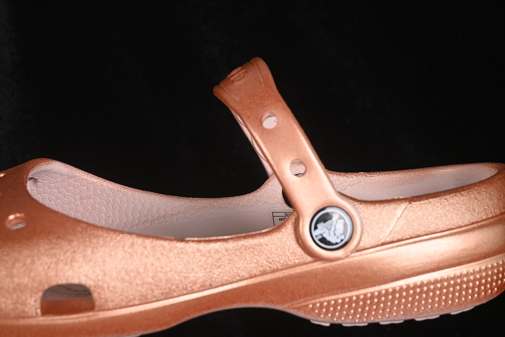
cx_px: 252
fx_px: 1052
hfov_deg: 27.0
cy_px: 168
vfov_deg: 18.2
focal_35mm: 75
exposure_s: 1/80
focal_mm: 50
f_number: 7.1
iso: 160
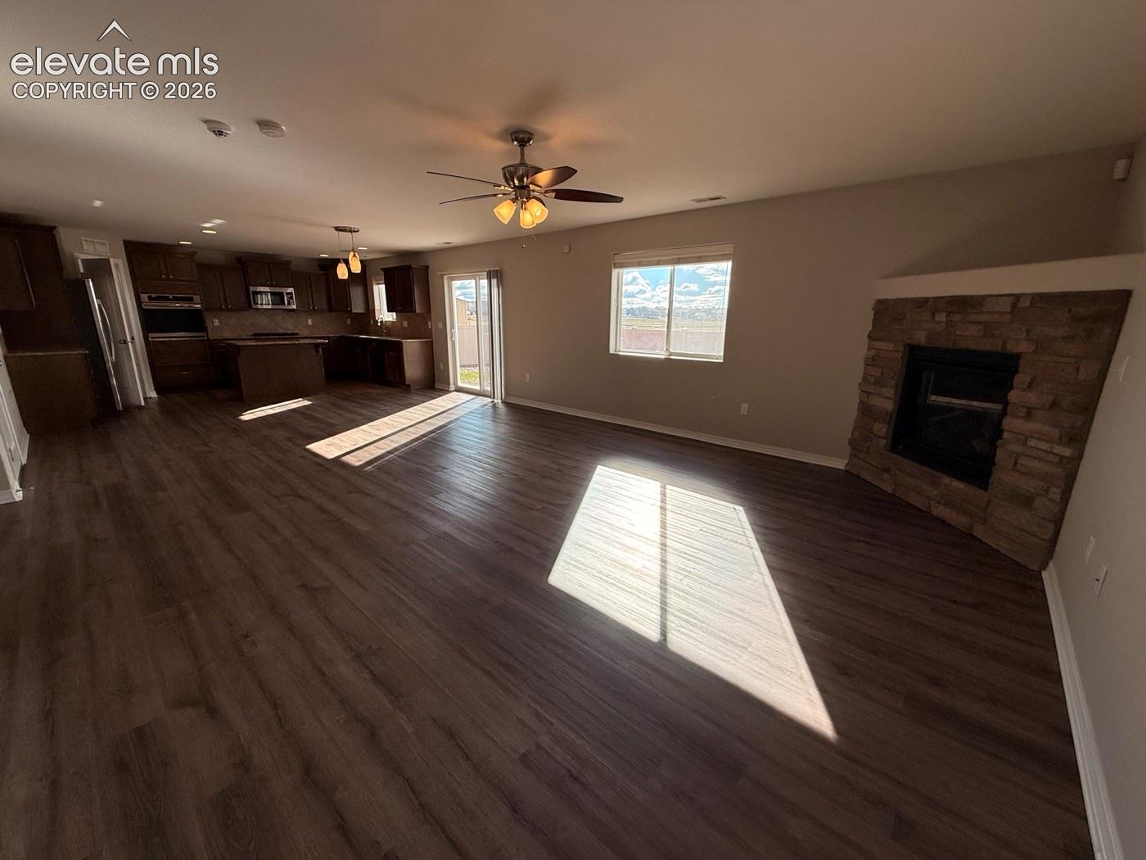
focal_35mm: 14
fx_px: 463
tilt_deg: -13.9
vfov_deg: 85.7
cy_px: 430
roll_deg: -0.3
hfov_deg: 102.1
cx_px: 573
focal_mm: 2.22
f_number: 2.2
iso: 64
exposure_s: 1/468
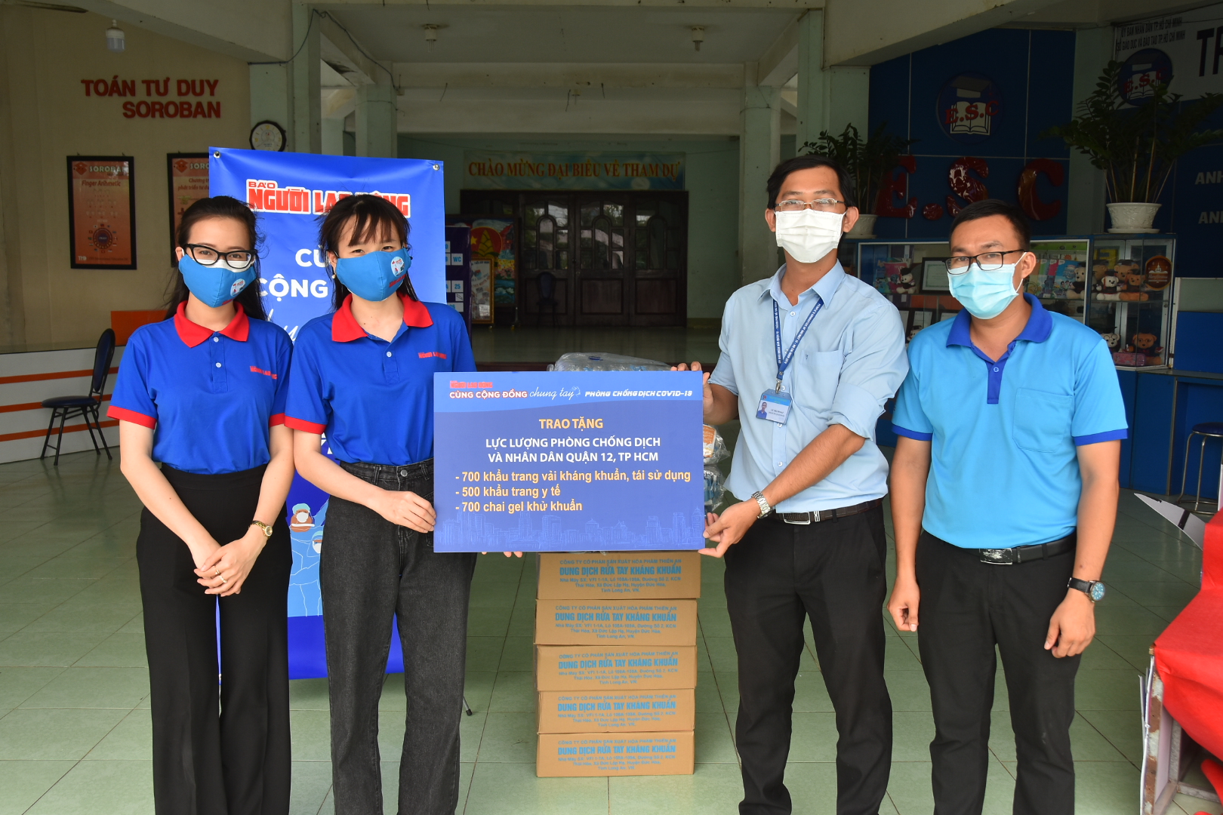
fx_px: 1121
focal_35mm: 33
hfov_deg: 57.2
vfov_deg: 40.0
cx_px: 612
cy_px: 408
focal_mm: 22
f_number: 6.3
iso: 200
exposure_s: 1/125
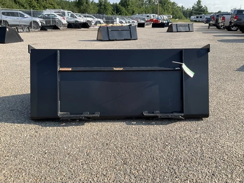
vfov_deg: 48.2
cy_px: 92
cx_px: 122
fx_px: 204
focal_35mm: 29
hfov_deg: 61.7
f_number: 1.8
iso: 25
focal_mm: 3
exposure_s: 1/898
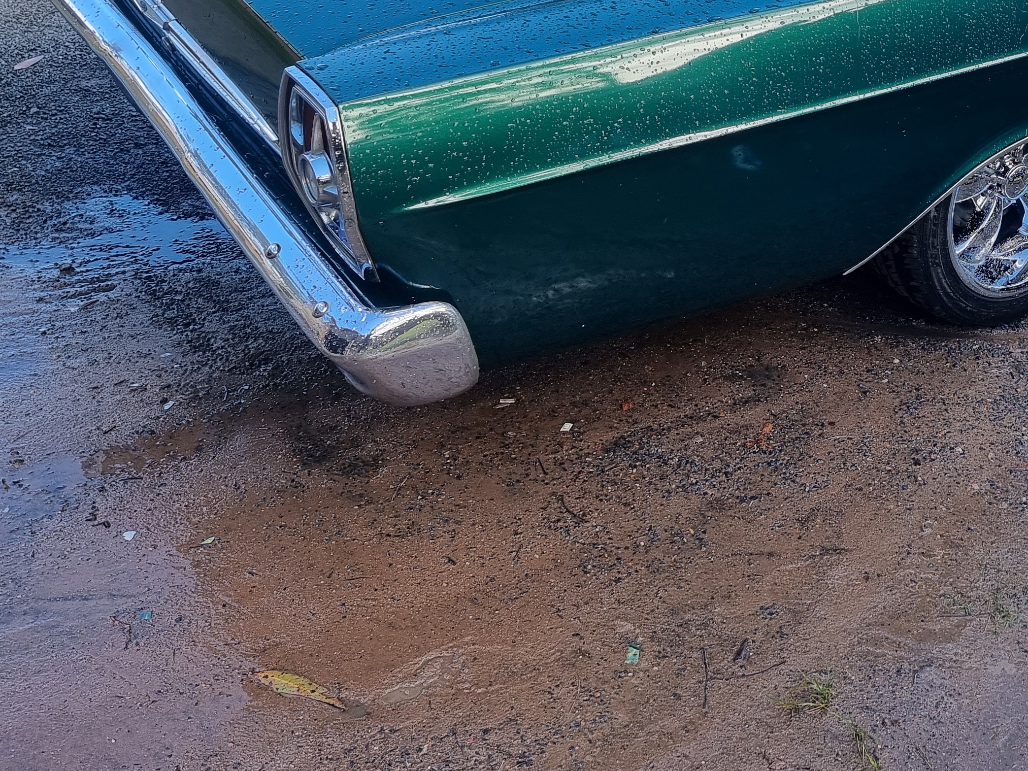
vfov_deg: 30.3
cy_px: 100
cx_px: 962
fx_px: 1366
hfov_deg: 37.9
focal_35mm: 46
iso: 50
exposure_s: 1/171
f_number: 1.8
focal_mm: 6.7
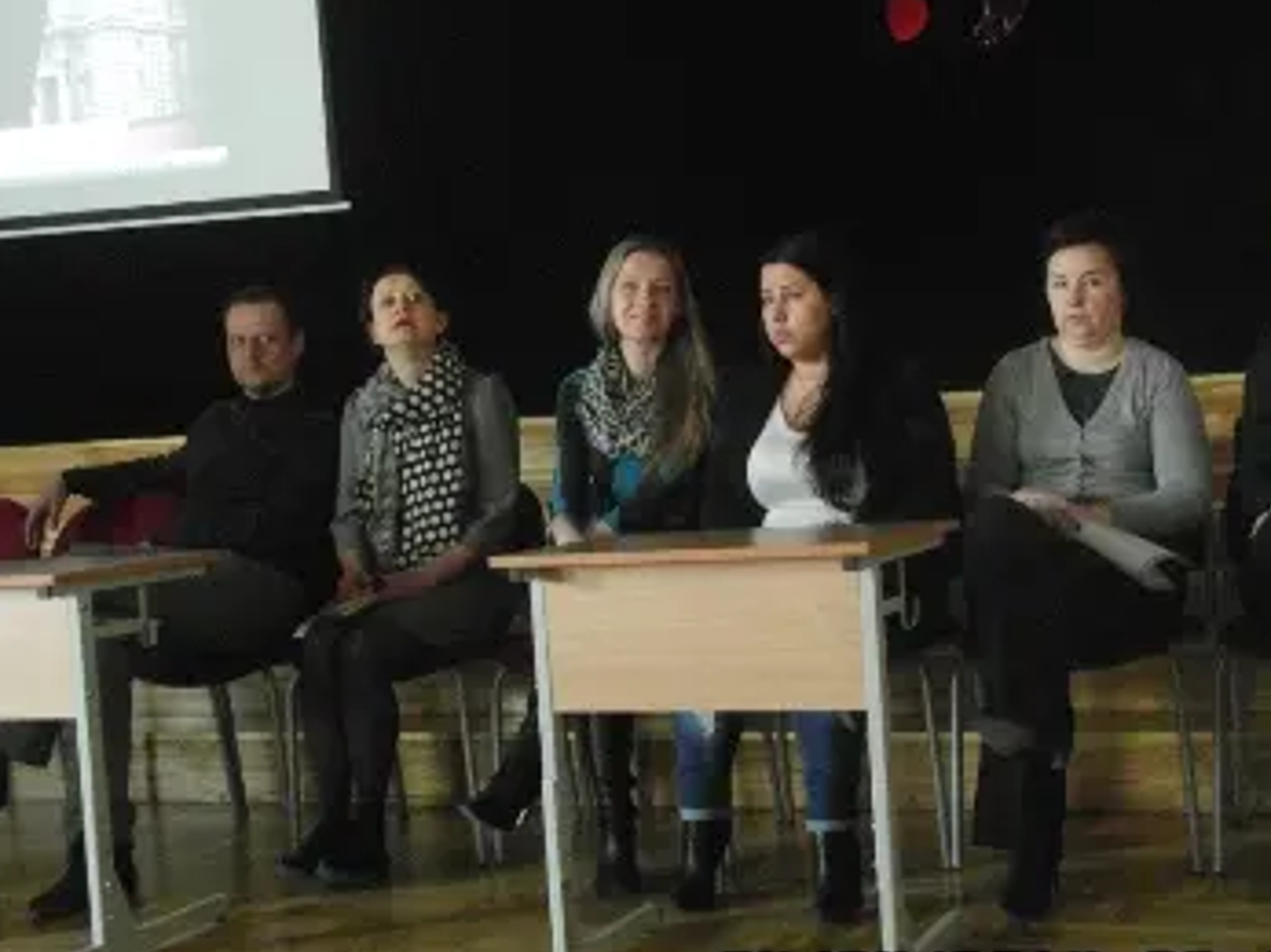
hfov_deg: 36.1
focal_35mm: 53
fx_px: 1945
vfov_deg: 27.5
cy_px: 498
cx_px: 744
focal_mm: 6.8
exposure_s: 1/10
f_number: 3.6
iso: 800
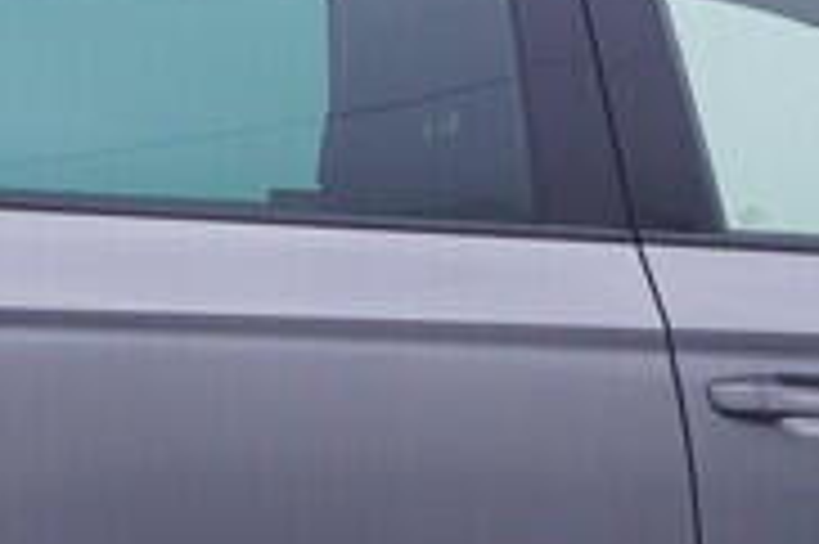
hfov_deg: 11.5
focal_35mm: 178
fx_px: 4045
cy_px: 369
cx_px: 639
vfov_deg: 7.7
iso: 200
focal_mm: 15
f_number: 5
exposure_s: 1/80
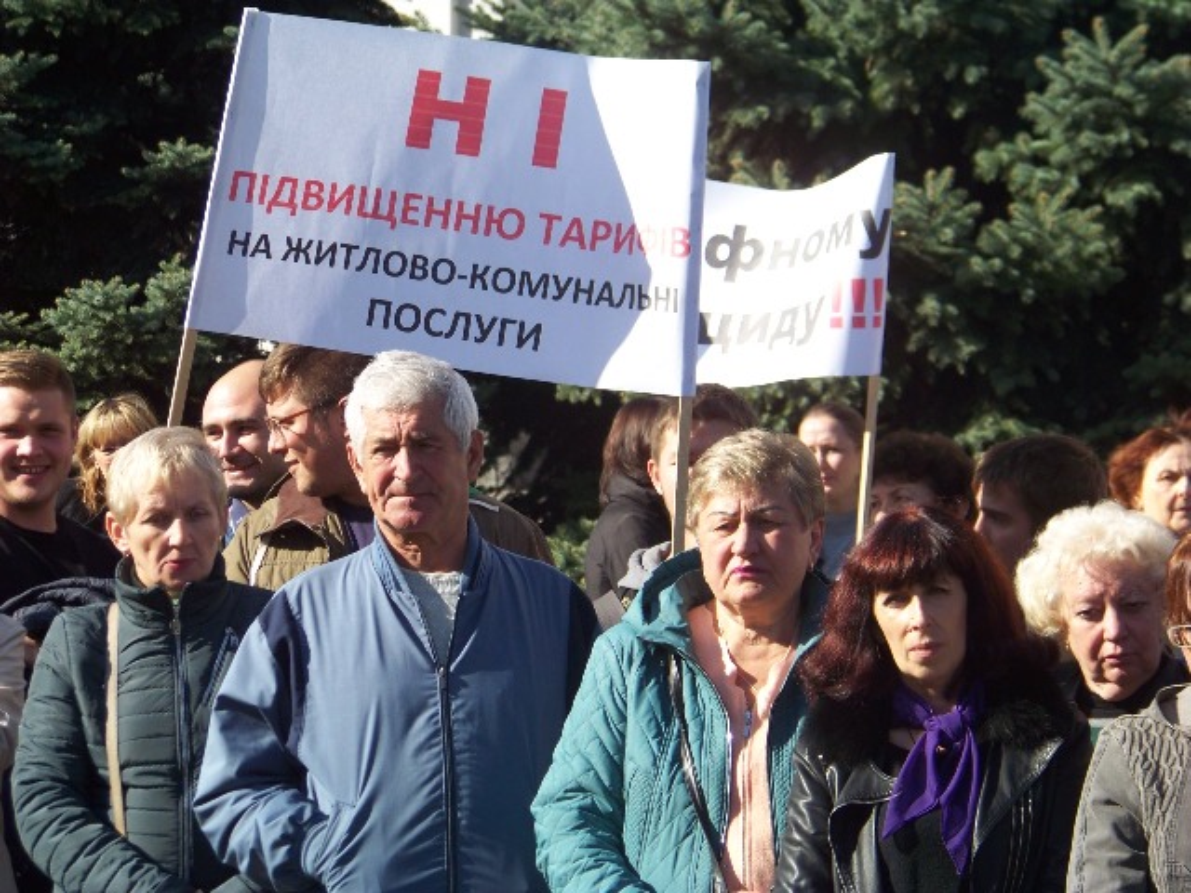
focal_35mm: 160
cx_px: 596
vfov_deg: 9.3
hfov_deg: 12.3
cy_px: 446
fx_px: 5505
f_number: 3.6
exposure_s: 1/500
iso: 71
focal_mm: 25.7
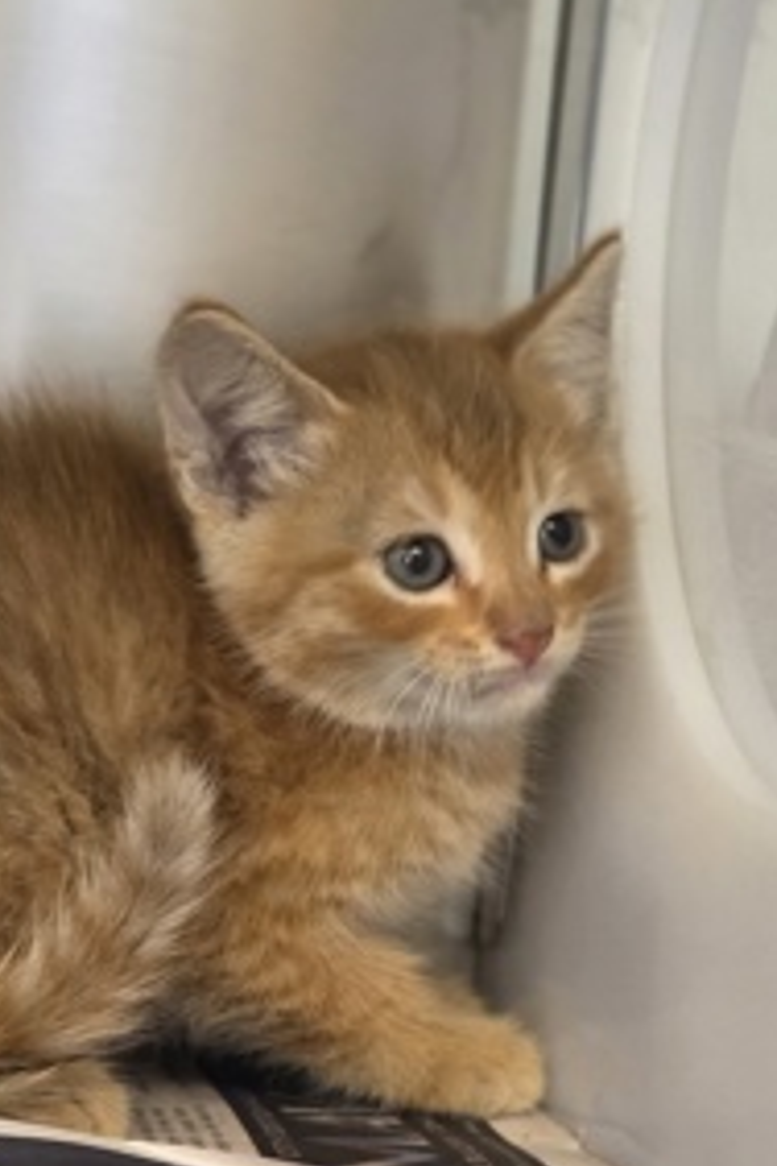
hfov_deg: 12.8
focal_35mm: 107
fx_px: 3464
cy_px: 614
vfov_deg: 19.1
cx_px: 215
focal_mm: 7.9
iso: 320
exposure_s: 1/30
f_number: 2.4
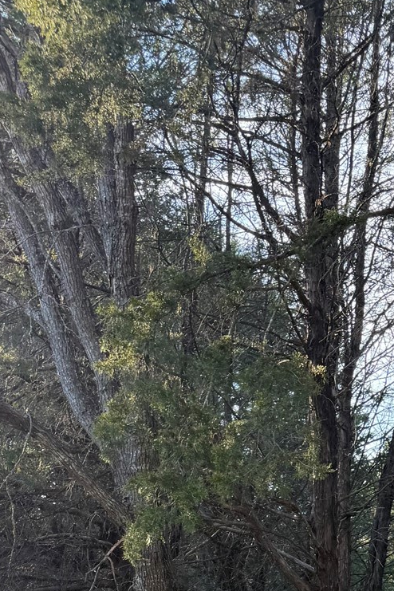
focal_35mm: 69
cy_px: 766
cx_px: 200
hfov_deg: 19.7
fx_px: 1133
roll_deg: -2.8
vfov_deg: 25.3
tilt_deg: -8.0
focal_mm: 6.76
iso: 100
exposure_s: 1/330
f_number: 1.78
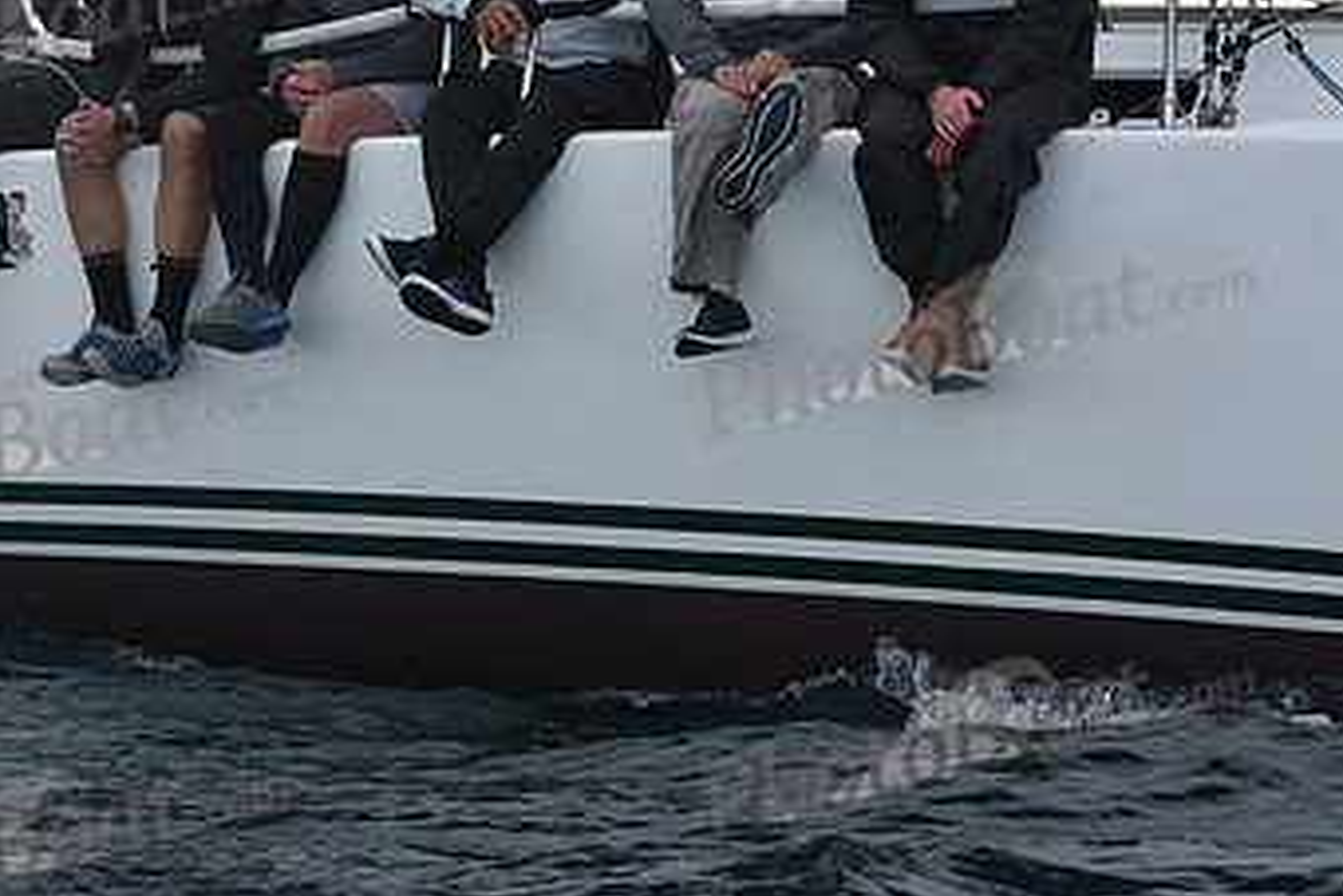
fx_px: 6494
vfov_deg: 7.9
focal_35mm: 174
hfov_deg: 11.8
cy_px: 187
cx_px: 498
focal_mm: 102
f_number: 8
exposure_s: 1/800
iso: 400
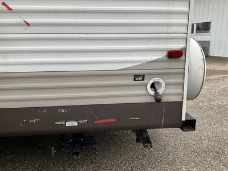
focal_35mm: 29
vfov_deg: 48.2
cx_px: 114
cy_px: 86
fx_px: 191
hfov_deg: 61.7
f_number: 1.8
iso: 25
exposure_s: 1/509
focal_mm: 3
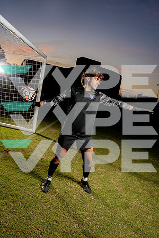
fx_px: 166
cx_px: 80
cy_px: 119
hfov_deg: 51.3
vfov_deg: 71.5
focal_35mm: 25
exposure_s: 1/250
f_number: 8
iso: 800
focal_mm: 25
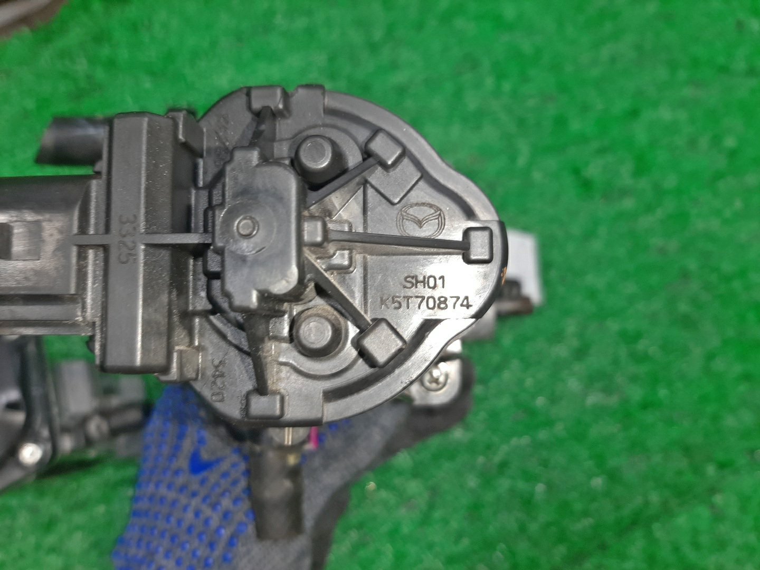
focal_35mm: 26
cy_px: 285
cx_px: 380
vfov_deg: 53.1
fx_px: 571
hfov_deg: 67.3
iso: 70
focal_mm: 3.93
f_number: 1.7
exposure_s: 1/50
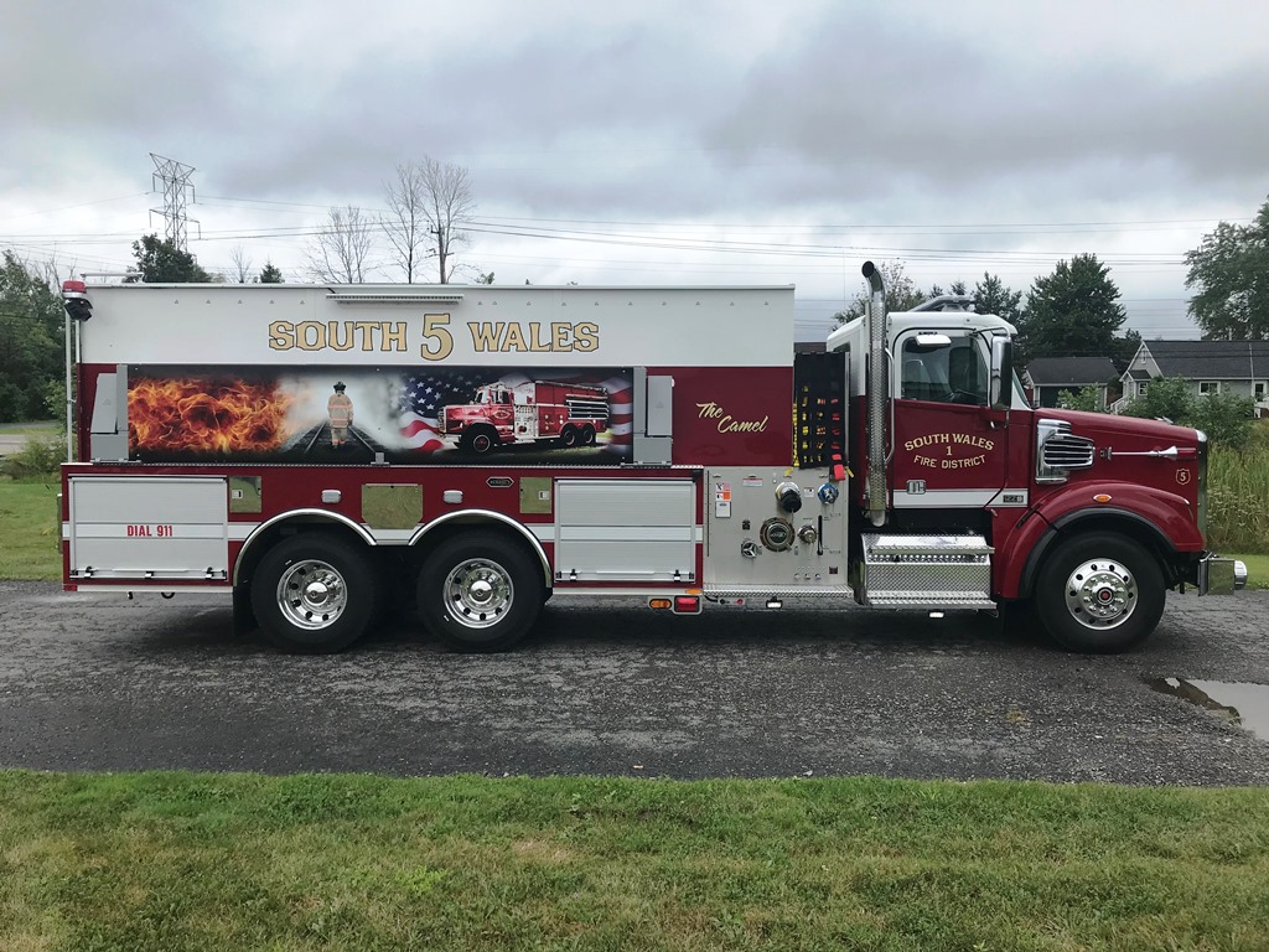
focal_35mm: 28
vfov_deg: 49.7
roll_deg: +0.0
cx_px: 634
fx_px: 1026
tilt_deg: -4.2
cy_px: 476
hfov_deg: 63.4
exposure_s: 1/1330
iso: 20
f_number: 1.8
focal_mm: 3.99
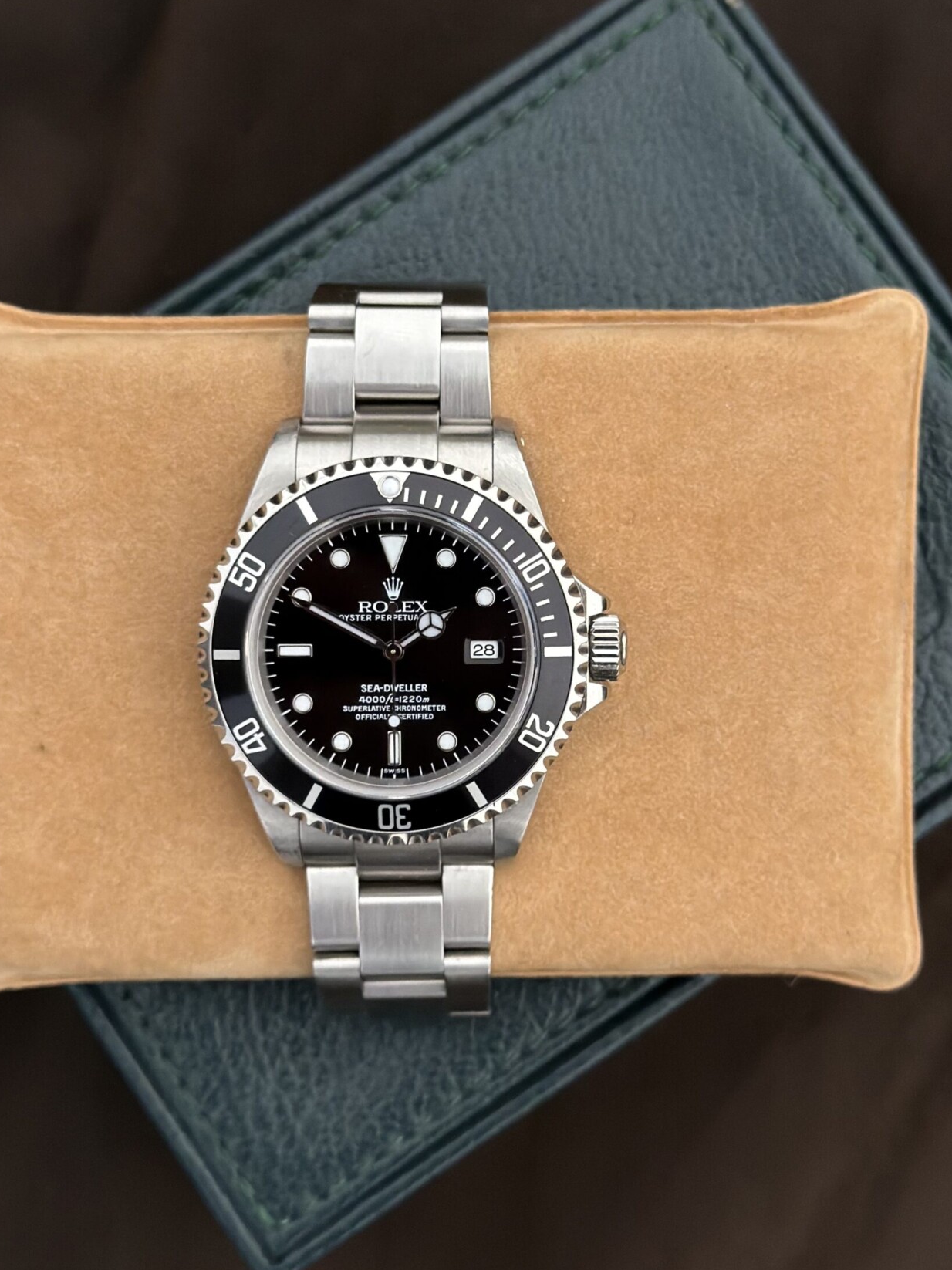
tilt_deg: -85.1
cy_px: 670
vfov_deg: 34.3
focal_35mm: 56
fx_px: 2054
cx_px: 473
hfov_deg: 26.1
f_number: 1.78
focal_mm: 6.76
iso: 250
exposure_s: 1/8772
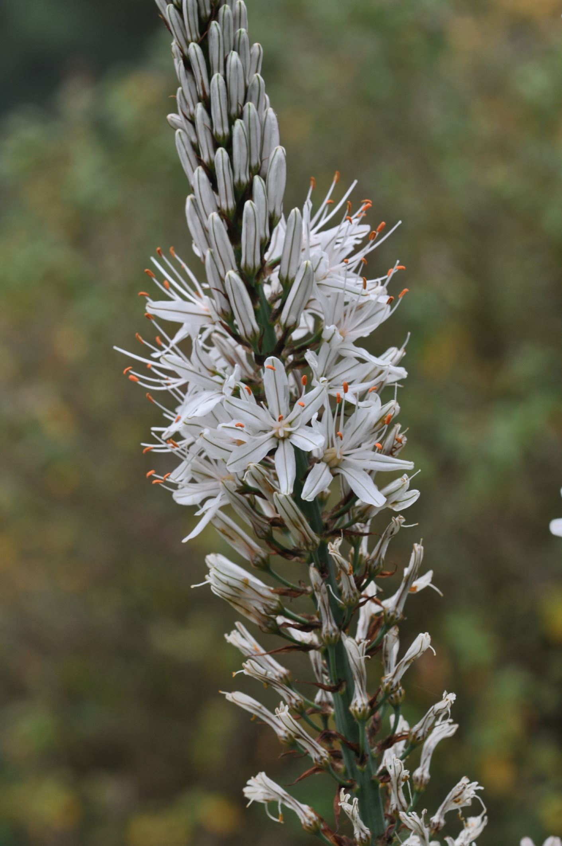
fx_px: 3698
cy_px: 423
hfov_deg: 8.7
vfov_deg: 13.1
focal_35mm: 158
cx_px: 281
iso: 200
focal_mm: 105
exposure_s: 1/125
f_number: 8
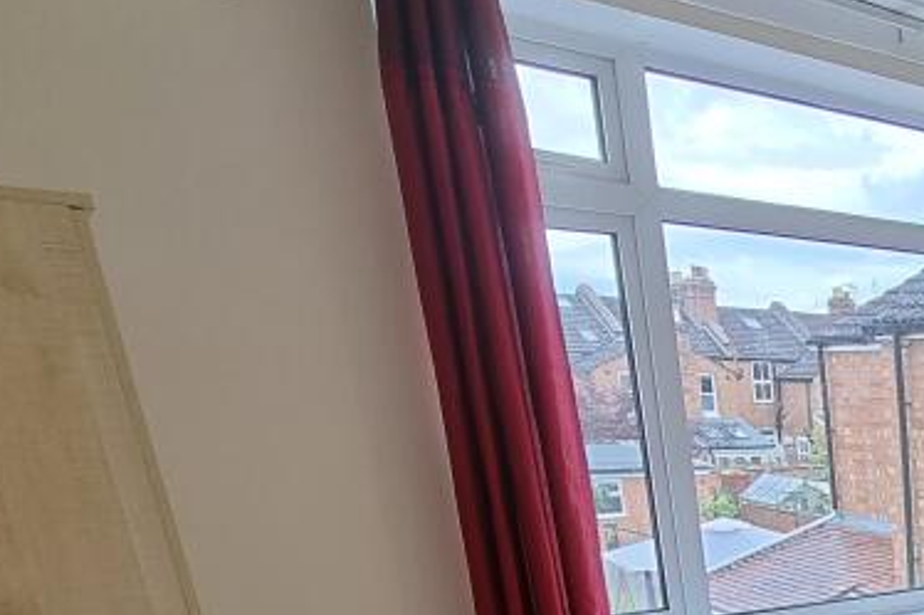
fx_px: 949
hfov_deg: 38.4
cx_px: 1109
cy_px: 780
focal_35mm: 37
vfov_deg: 29.5
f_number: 2.2
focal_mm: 2.2
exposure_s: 1/100
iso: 50
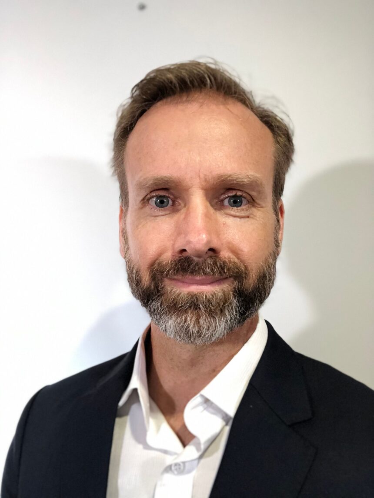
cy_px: 249
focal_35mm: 32
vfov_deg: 56.8
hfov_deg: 44.2
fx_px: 461
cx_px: 187
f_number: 2.2
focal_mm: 2.87
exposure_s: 1/33
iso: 200
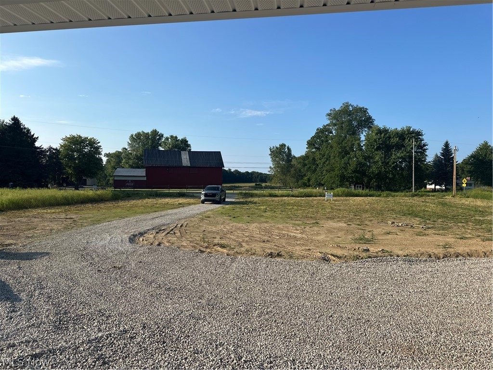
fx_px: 342
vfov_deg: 56.8
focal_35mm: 24
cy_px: 185
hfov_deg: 71.6
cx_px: 246
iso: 80
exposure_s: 1/4016
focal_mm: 6.86
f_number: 1.78
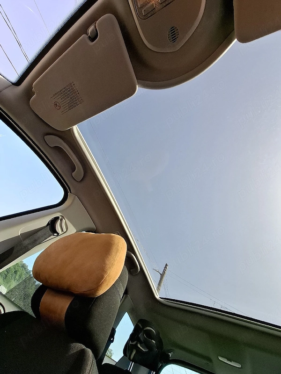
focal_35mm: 13
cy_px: 187
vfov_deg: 106.2
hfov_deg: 89.9
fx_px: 141
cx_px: 140
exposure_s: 1/238
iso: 40
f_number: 2.2
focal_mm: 1.74
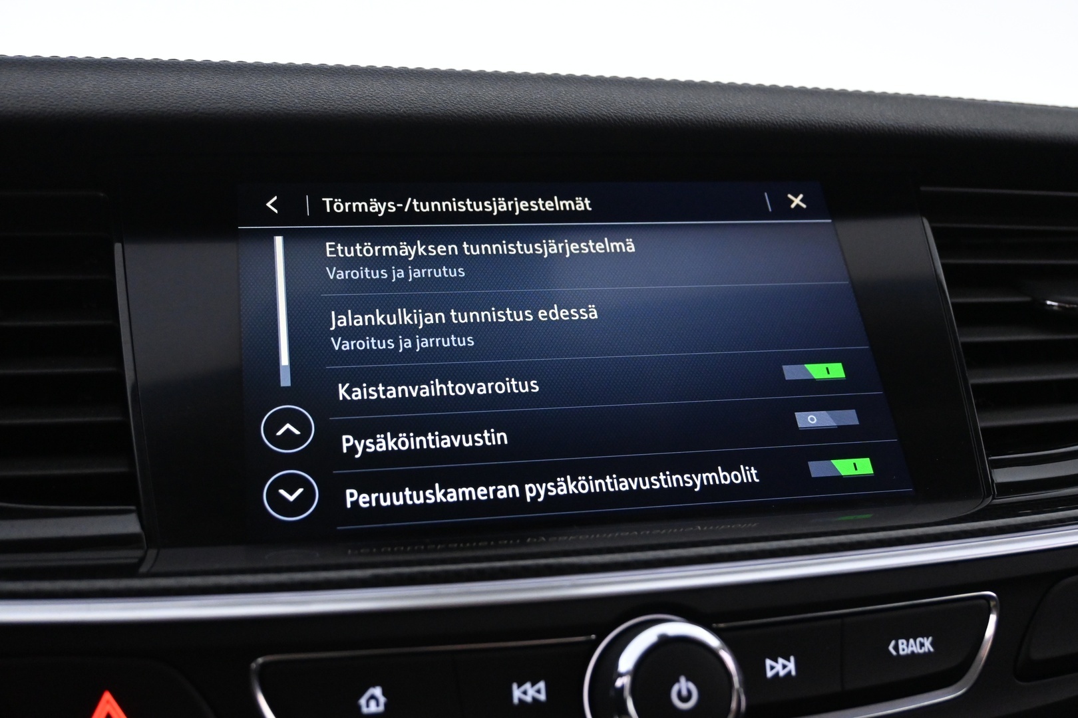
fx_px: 1123
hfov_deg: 51.3
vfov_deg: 35.5
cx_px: 539
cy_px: 359
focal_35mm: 38
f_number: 4.2
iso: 3200
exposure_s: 1/40
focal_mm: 25
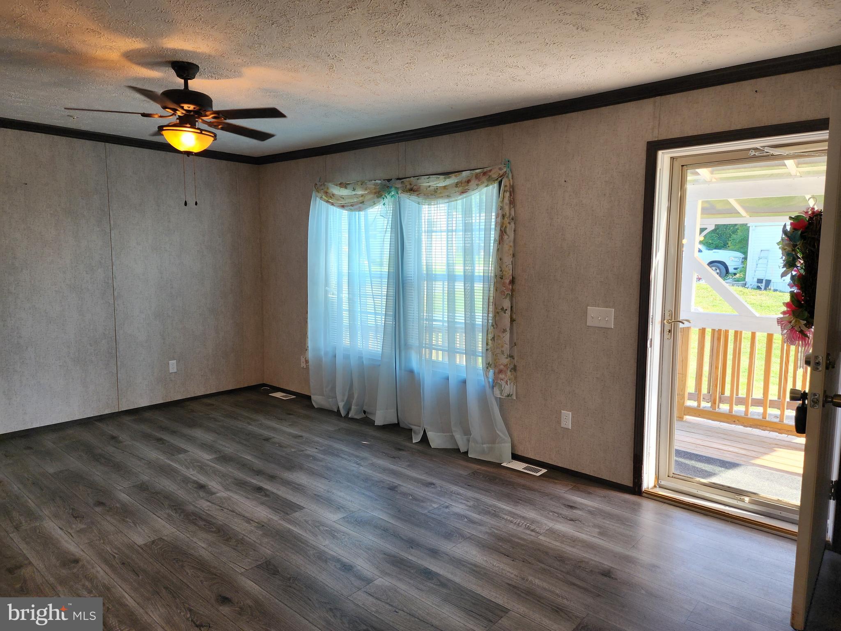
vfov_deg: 58.9
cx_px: 420
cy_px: 316
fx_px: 559
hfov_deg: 73.9
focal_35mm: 23
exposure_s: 1/120
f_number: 1.8
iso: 64
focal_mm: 6.4
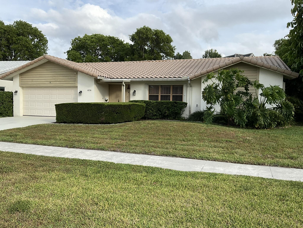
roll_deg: -1.2
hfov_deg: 61.7
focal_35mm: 29
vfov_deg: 48.2
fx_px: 254
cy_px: 114
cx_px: 152
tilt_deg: -2.2
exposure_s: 1/1342
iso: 25
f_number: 1.8
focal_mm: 3
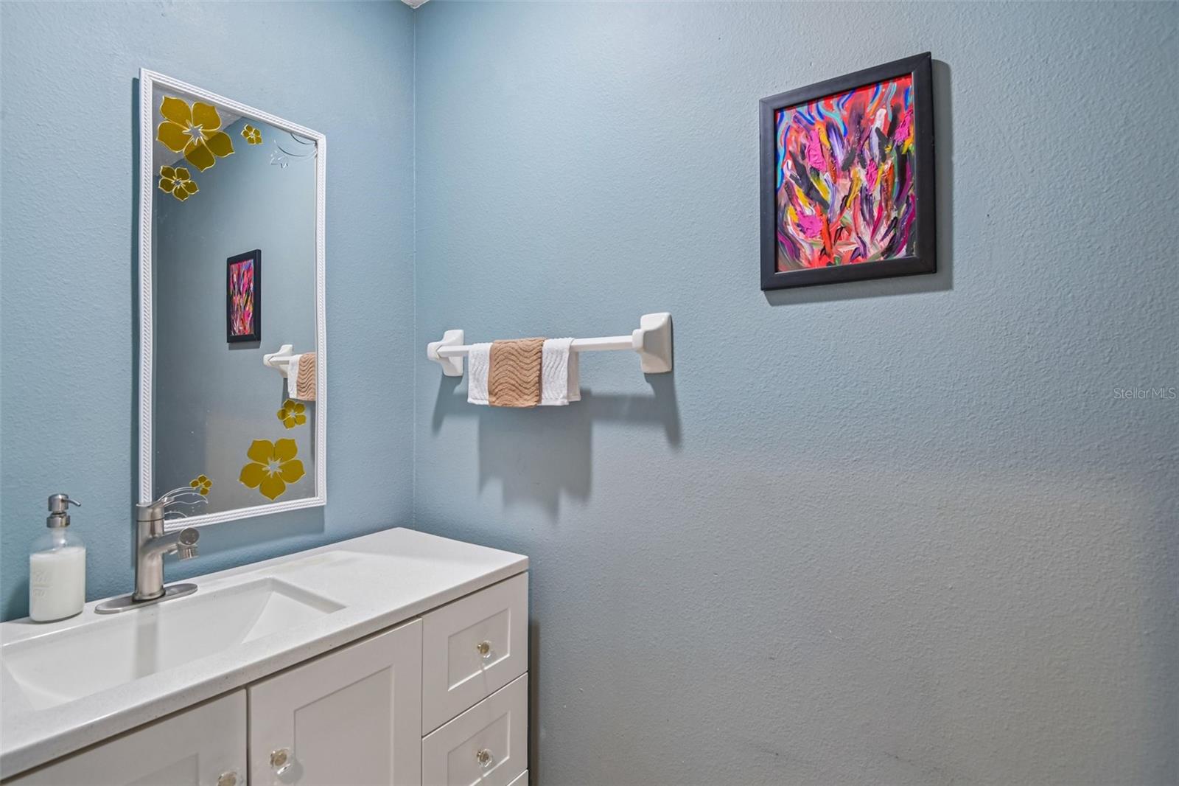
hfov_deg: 96.7
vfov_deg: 73.7
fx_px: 524
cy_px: 393
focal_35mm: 16
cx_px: 590
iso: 400
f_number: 8
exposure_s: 1/13
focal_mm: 16
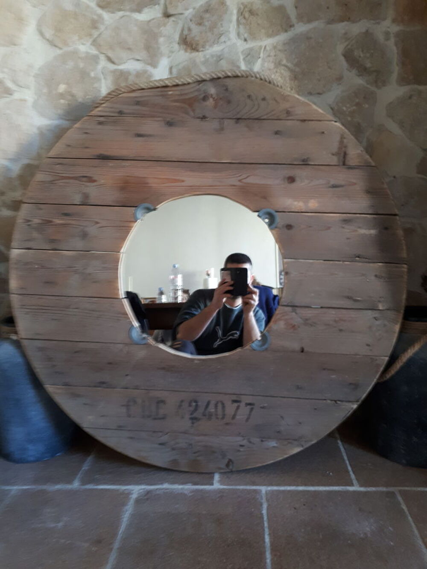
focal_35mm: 27
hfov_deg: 51.4
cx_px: 214
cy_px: 284
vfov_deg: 65.3
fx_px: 444
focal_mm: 3.6
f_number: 1.9
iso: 160
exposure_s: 1/25
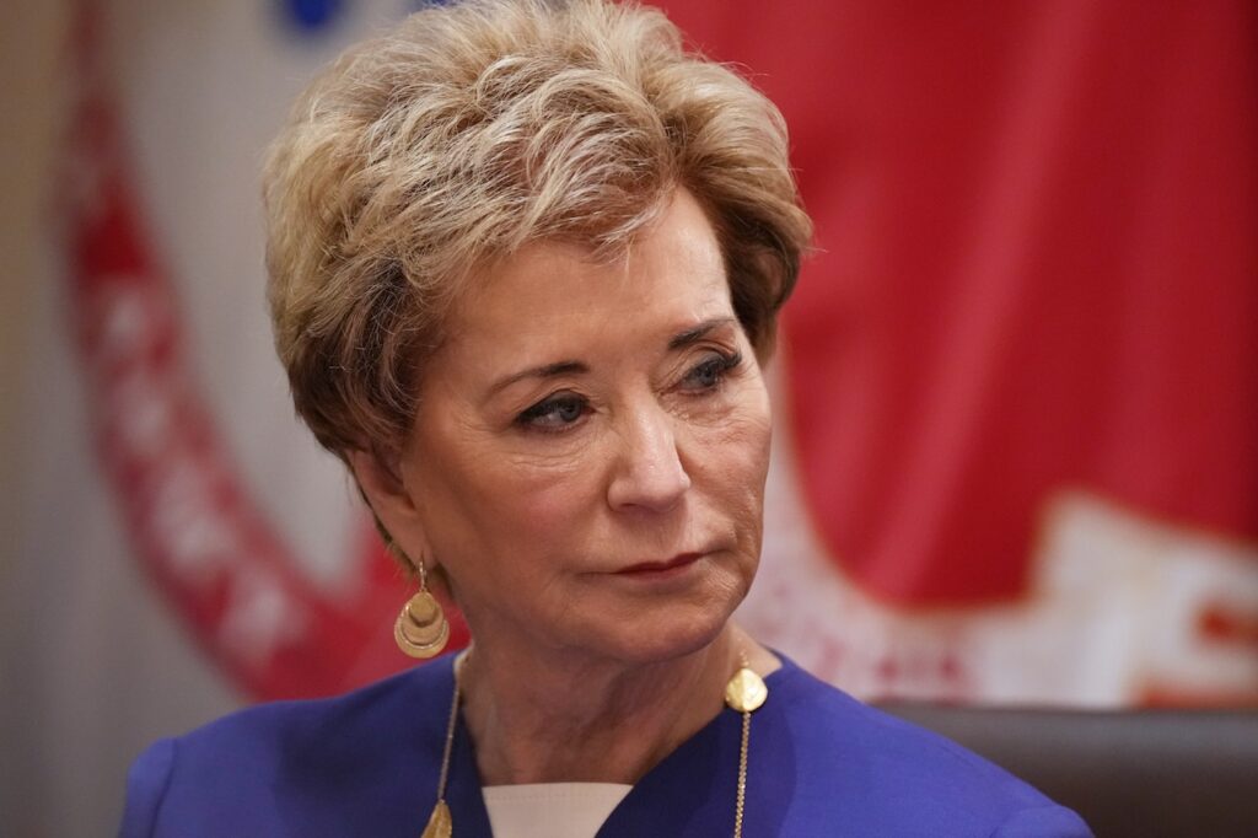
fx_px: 10479
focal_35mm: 300
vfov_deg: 4.6
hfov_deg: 6.9
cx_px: 629
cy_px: 419
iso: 3200
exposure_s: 1/160
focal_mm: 200
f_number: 3.2
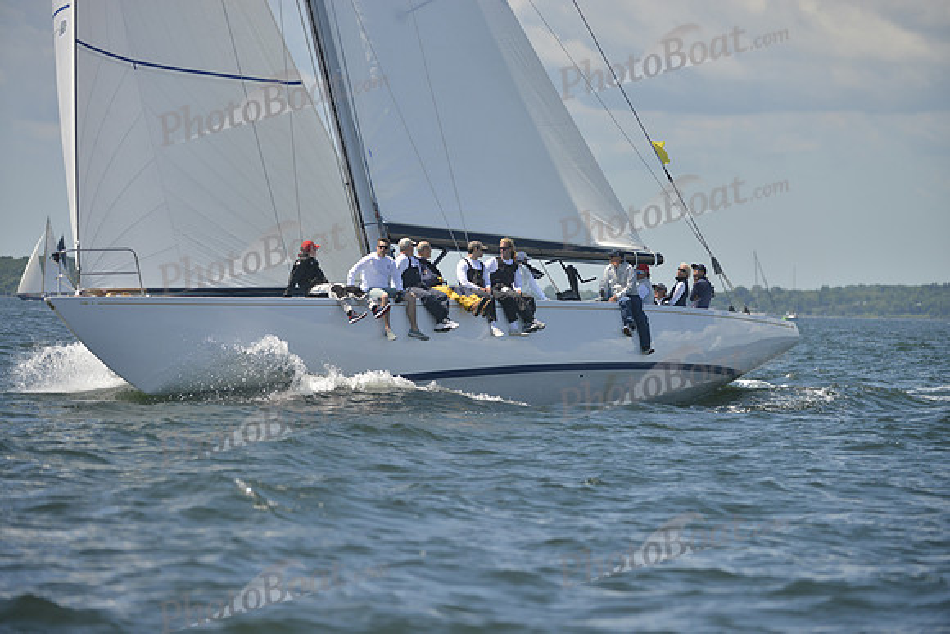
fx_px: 5543
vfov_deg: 6.5
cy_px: 317
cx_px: 475
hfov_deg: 9.8
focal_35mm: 210
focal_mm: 210
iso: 280
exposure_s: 1/3200
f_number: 4
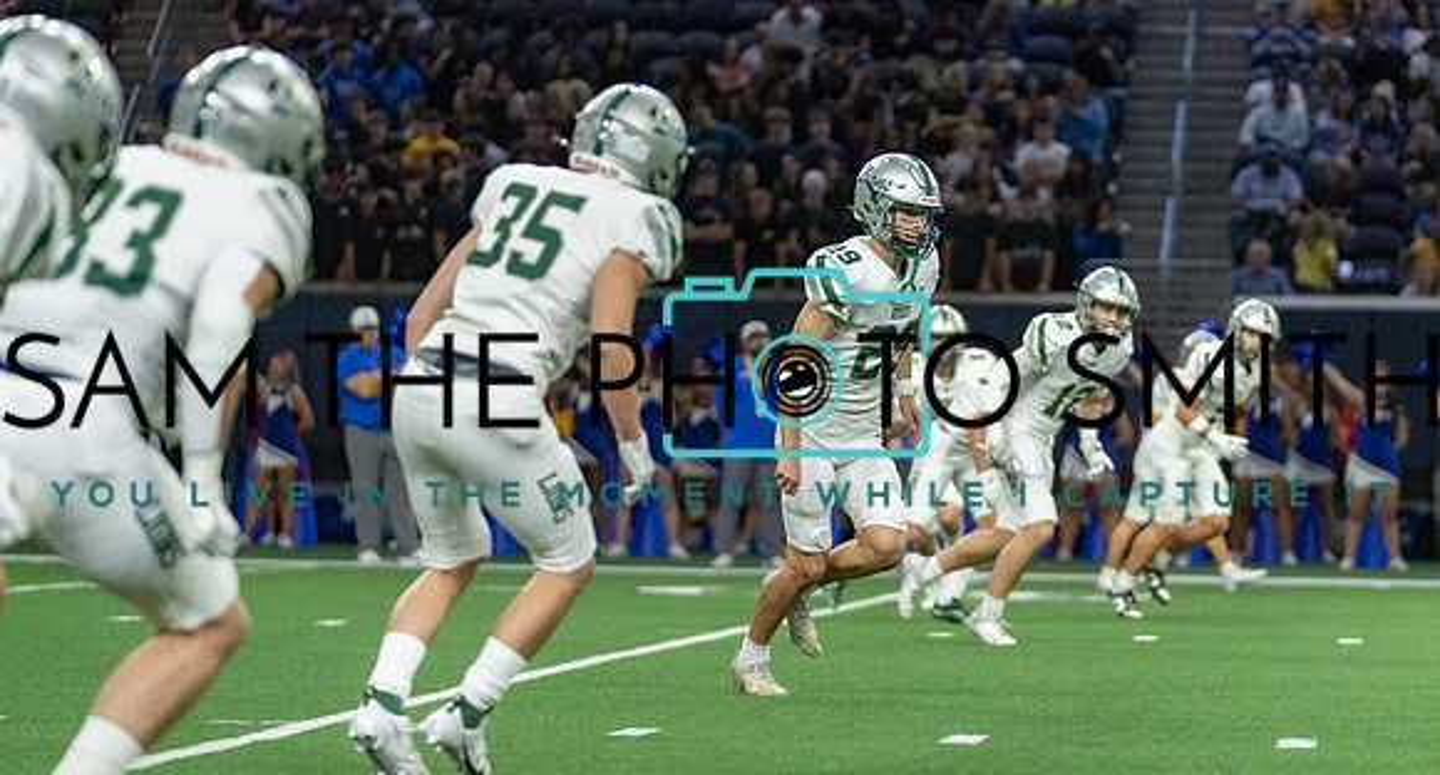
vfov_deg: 6.0
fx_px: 7431
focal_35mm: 197
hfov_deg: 11.1
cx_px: 891
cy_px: 352
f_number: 2.8
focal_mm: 146
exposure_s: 1/1250
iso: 4000
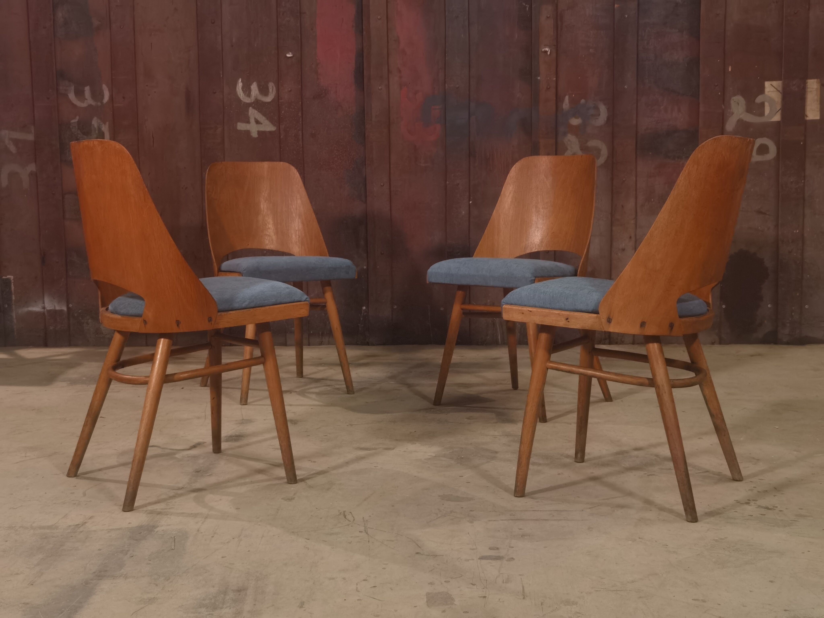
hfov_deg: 41.2
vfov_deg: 31.5
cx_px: 412
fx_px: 1095
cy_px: 309
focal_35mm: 46
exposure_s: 1/50
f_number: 1.9
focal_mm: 6.71
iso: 200
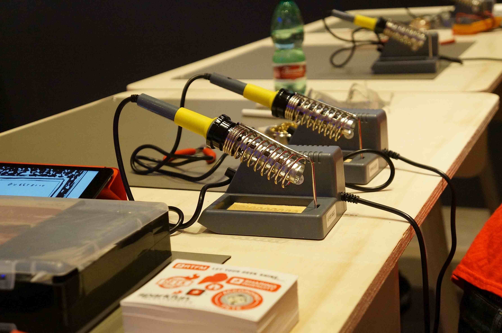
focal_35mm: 62
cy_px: 166
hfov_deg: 32.7
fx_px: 856
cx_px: 251
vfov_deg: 22.0
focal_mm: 41
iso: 3200
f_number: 4.5
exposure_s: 1/80
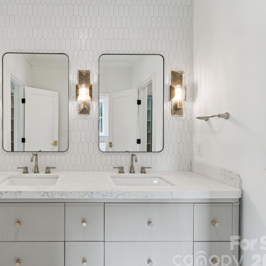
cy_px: 137
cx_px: 87
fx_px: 179
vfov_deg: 73.4
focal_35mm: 21
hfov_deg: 71.0
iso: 400
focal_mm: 15.4
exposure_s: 1/10
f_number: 13
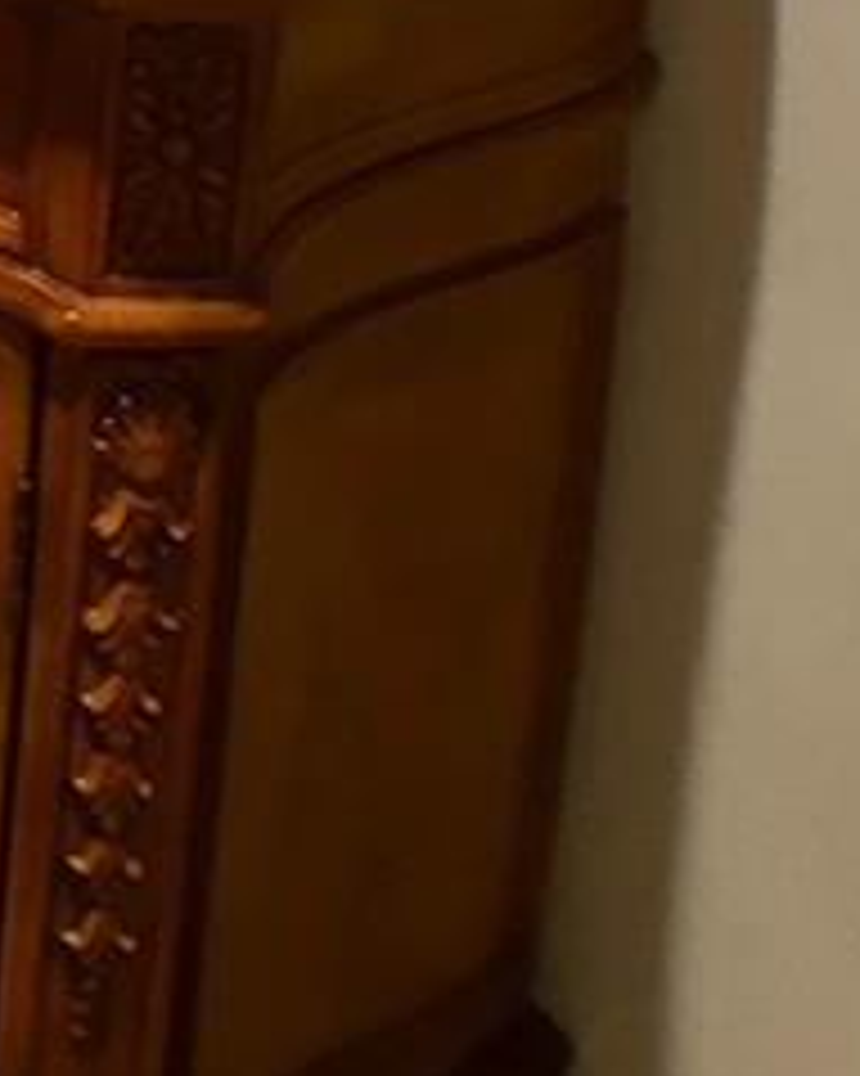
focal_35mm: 142
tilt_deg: -11.4
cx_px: -1090
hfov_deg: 9.8
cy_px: -446
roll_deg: +0.6
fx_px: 4521
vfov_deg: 13.0
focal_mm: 4.15
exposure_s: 1/30
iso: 50
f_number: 2.2
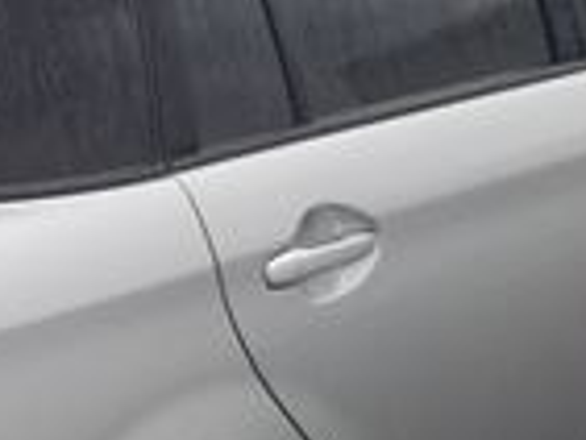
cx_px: -91
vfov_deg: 10.9
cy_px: 328
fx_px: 2304
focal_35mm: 136
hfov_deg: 14.1
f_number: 3.3
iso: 125
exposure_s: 1/250
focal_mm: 4.1
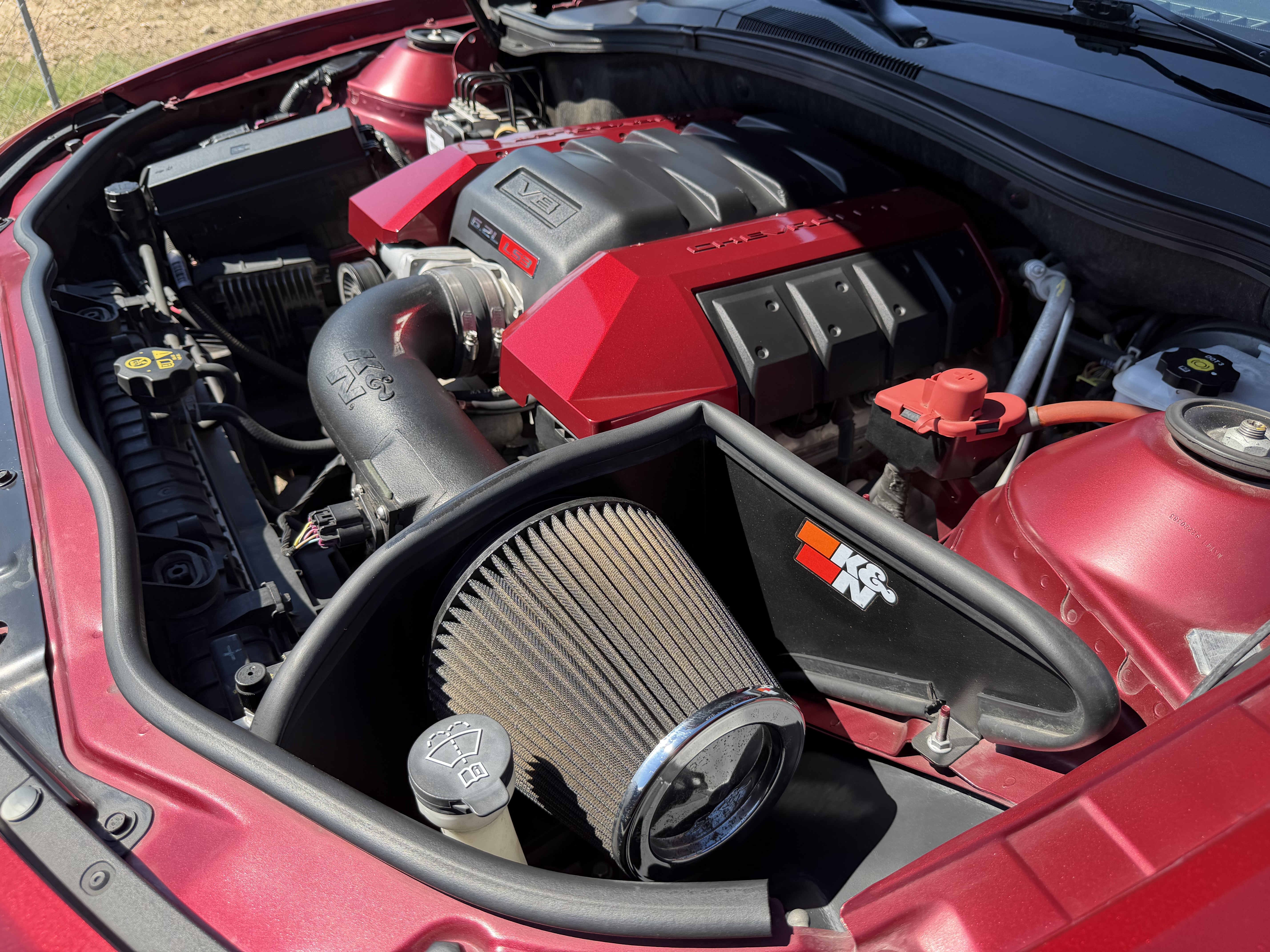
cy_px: 476
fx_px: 881
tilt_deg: -40.9
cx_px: 635
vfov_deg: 56.8
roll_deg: -3.4
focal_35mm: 24
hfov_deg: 71.6
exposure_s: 1/1337
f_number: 1.78
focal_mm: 6.76
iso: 100
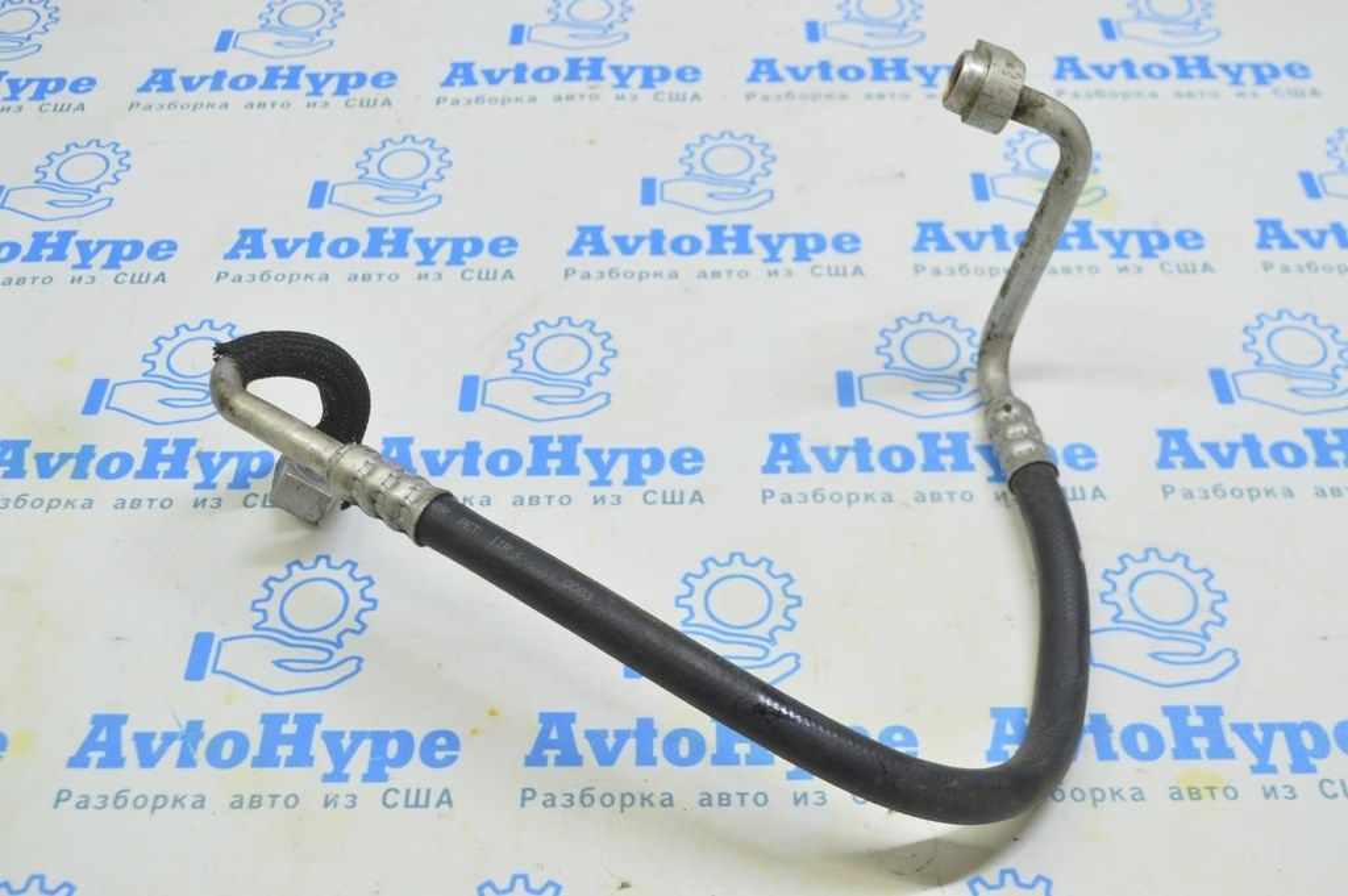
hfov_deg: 48.0
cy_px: 448
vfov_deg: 33.0
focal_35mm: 40
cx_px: 674
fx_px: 1515
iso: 400
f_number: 5.6
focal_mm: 27
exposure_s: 1/20
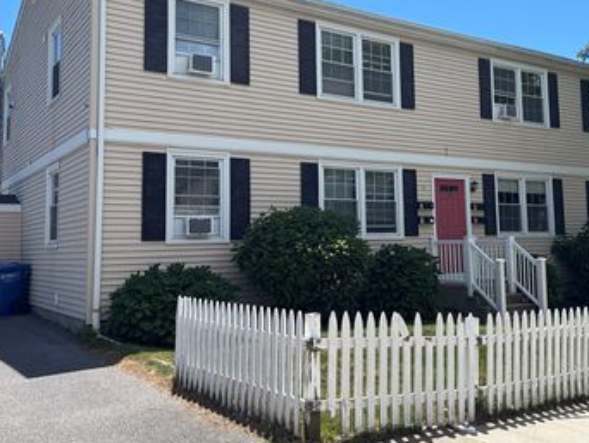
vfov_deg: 37.6
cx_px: 369
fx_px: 647
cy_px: 175
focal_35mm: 38
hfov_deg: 48.5
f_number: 1.6
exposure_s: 1/2398
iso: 50
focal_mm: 5.96
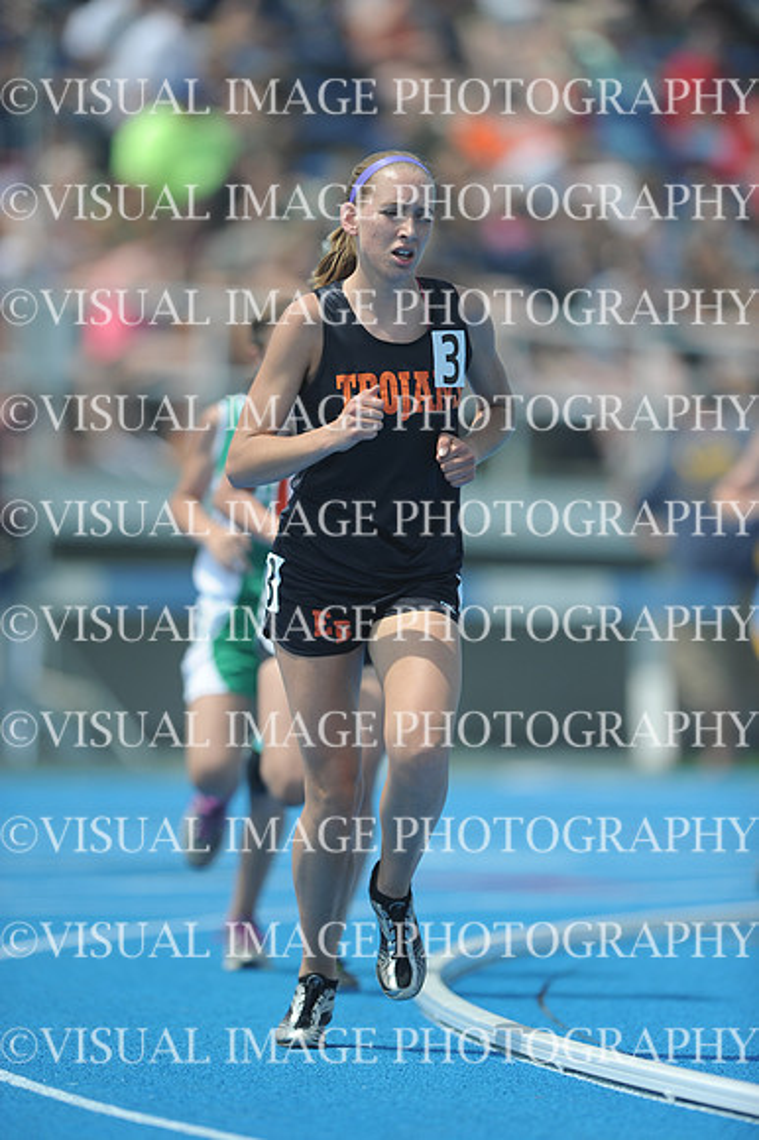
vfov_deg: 5.2
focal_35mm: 400
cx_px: 380
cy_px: 570
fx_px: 12664
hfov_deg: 3.4
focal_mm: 400
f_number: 3.5
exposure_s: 1/3200
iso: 200
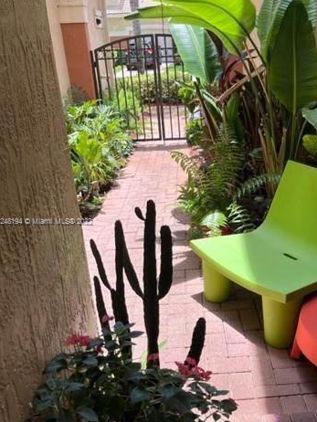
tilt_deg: -22.1
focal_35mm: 36
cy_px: 222
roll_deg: +3.4
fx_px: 439
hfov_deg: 39.3
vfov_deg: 51.3
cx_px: 206
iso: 50
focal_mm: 5.1
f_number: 1.6
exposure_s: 1/782
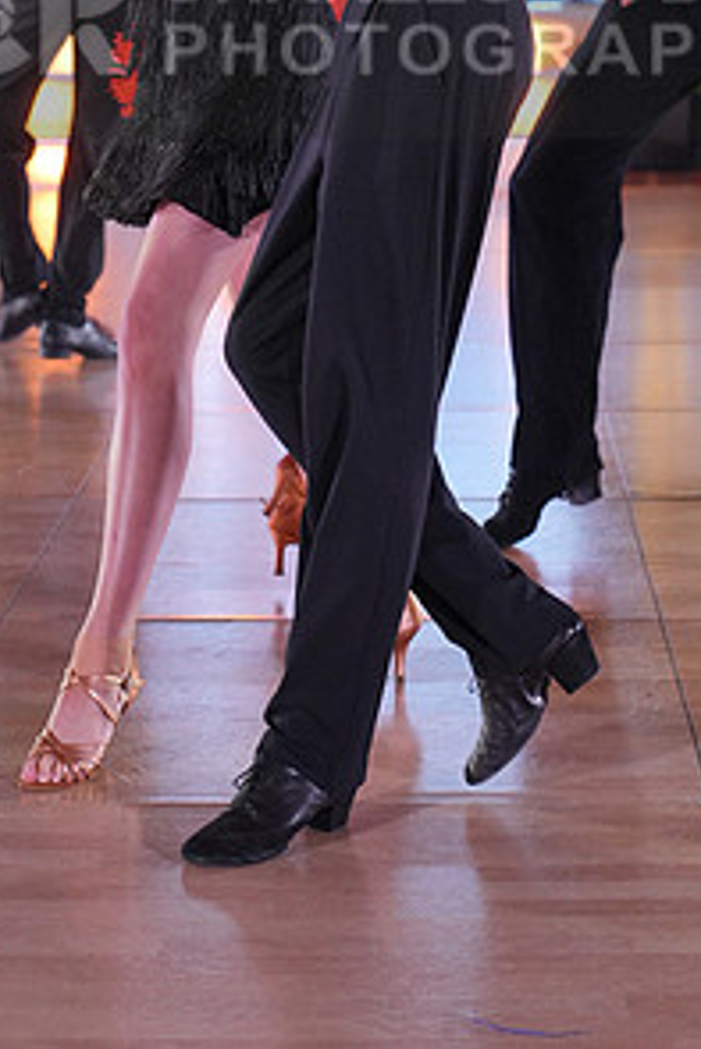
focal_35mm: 112
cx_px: 379
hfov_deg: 12.2
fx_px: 3267
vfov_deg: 17.8
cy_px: 21
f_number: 4
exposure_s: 1/500
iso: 2000
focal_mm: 57
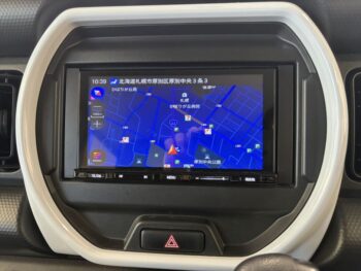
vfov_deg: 53.1
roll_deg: +1.6
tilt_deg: -20.6
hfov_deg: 67.3
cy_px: 136
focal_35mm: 26
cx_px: 180
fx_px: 271
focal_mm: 5.96
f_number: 1.6
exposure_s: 1/50
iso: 400
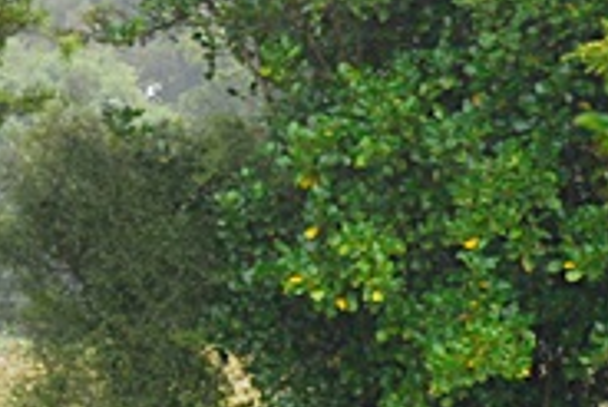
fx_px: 8823
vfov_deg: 2.6
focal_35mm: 522
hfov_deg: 3.9
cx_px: -83
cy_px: 520
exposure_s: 1/80
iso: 400
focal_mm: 80
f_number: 5.6
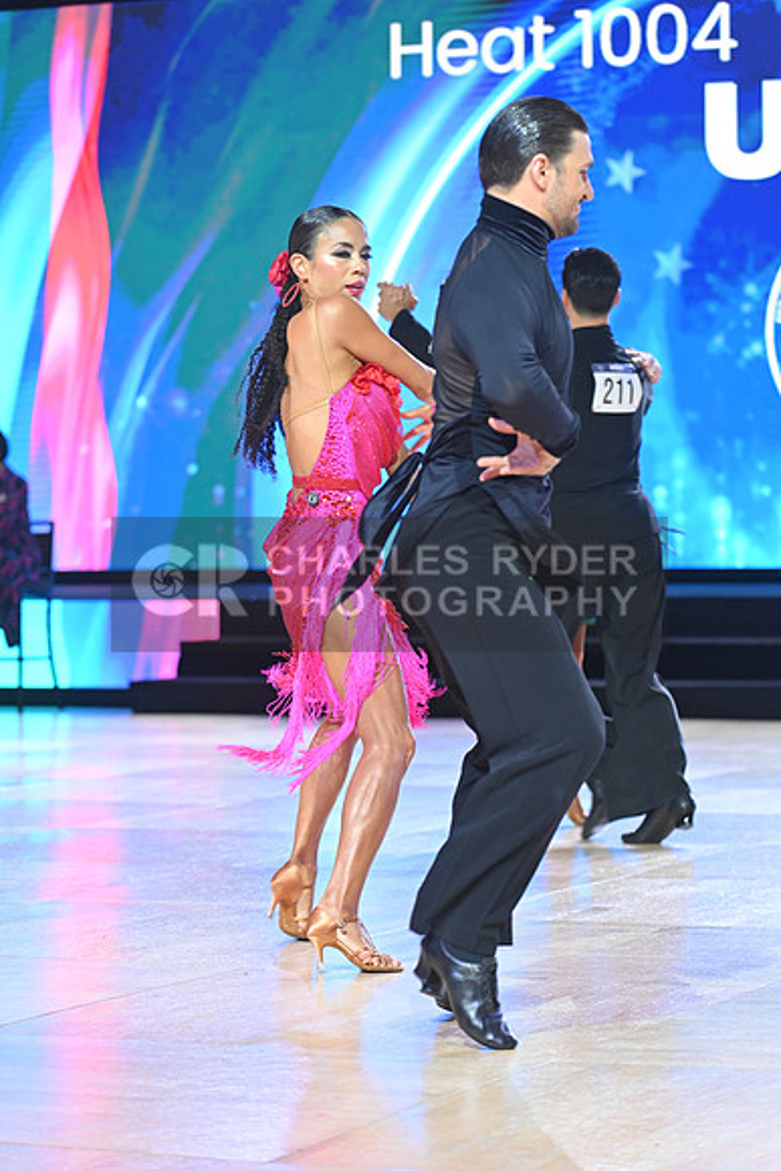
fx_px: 3772
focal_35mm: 116
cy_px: 586
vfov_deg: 17.6
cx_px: 390
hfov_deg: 11.8
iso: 2000
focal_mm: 116
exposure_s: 1/250
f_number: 4
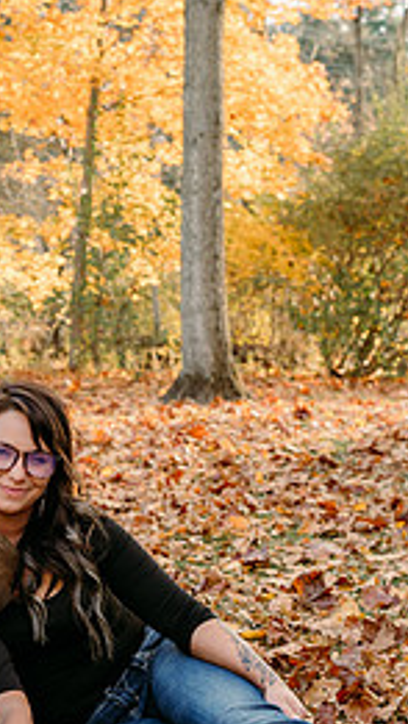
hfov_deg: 13.5
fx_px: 1691
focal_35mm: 88
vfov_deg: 24.2
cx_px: -35
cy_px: 424
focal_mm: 35
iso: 400
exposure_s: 1/320
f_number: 3.5
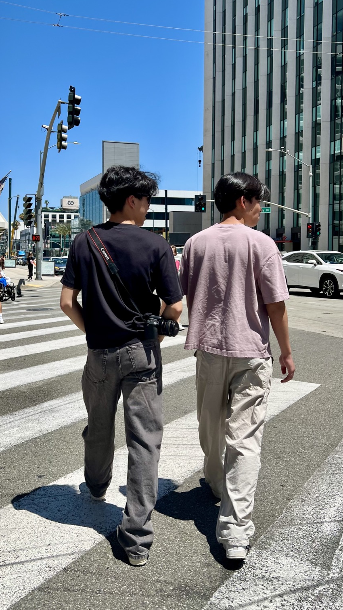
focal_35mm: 30
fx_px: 485
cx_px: 182
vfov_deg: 64.3
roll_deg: +2.1
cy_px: 305
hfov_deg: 38.9
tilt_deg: -0.4
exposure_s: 1/4115
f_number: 1.5
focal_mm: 5.7
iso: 50
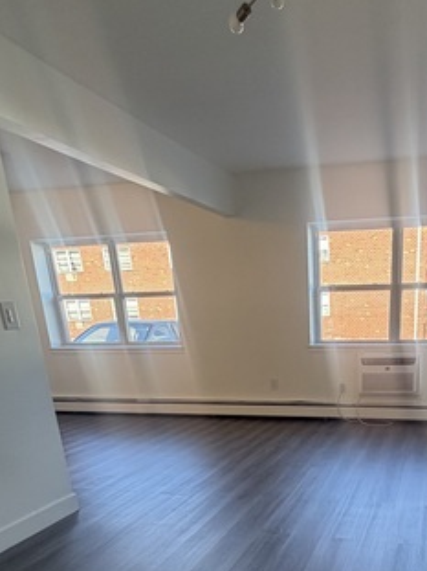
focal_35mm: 30
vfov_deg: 53.4
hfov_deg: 45.0
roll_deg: +1.4
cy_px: 502
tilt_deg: -21.4
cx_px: 326
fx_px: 494
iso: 200
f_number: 2.2
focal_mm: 2.22
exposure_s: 1/120
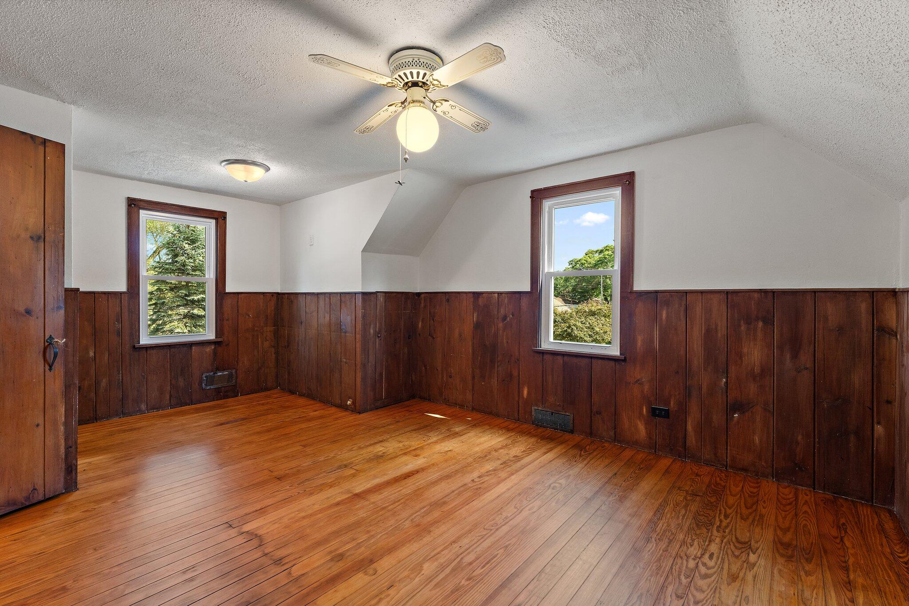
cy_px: 303
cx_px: 454
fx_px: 404
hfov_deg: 96.7
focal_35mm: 16
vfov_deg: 73.7
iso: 500
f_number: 8
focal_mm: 16
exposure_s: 1/4
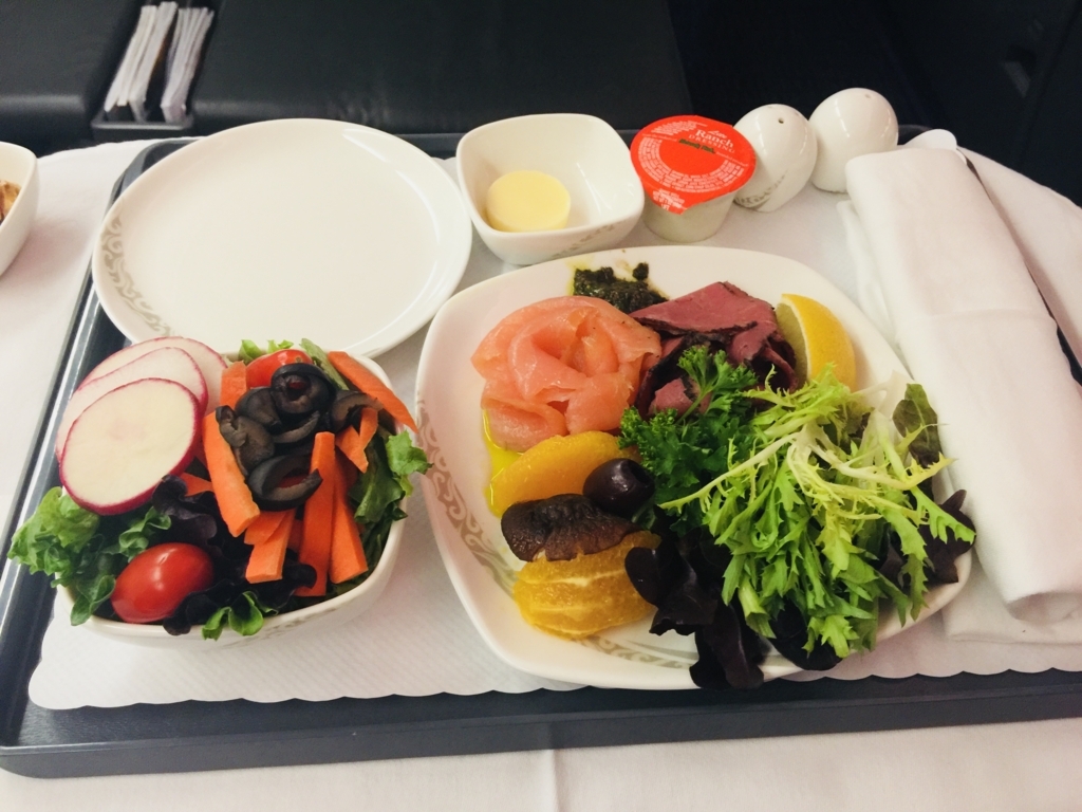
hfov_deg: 61.7
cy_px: 406
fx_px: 906
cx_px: 541
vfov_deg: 48.2
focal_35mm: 29
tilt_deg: -48.4
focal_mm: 4.15
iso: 100
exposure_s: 1/10
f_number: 2.2
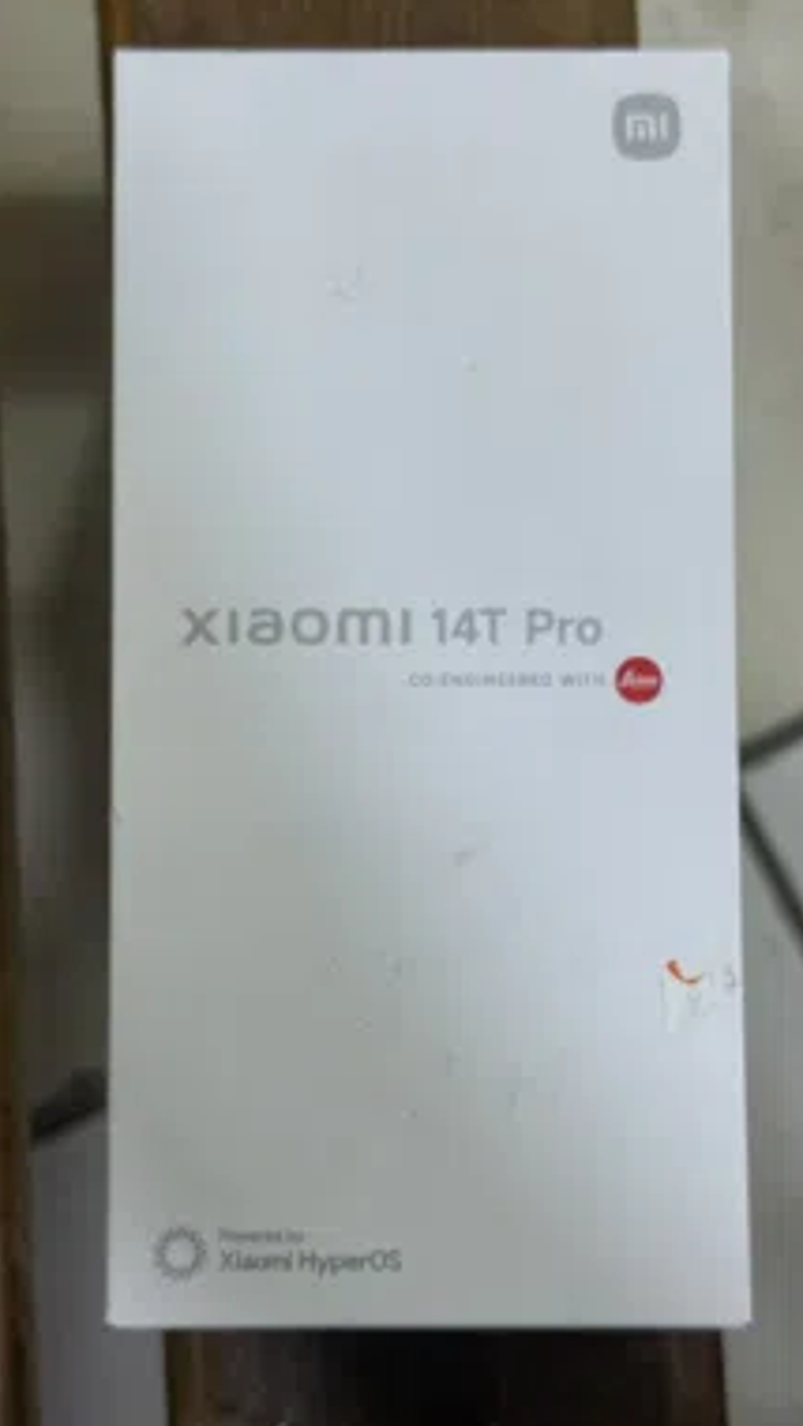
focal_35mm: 55
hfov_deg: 21.8
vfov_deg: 37.8
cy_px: 717
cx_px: 394
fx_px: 2080
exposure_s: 1/100
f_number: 1.78
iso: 80
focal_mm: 6.76
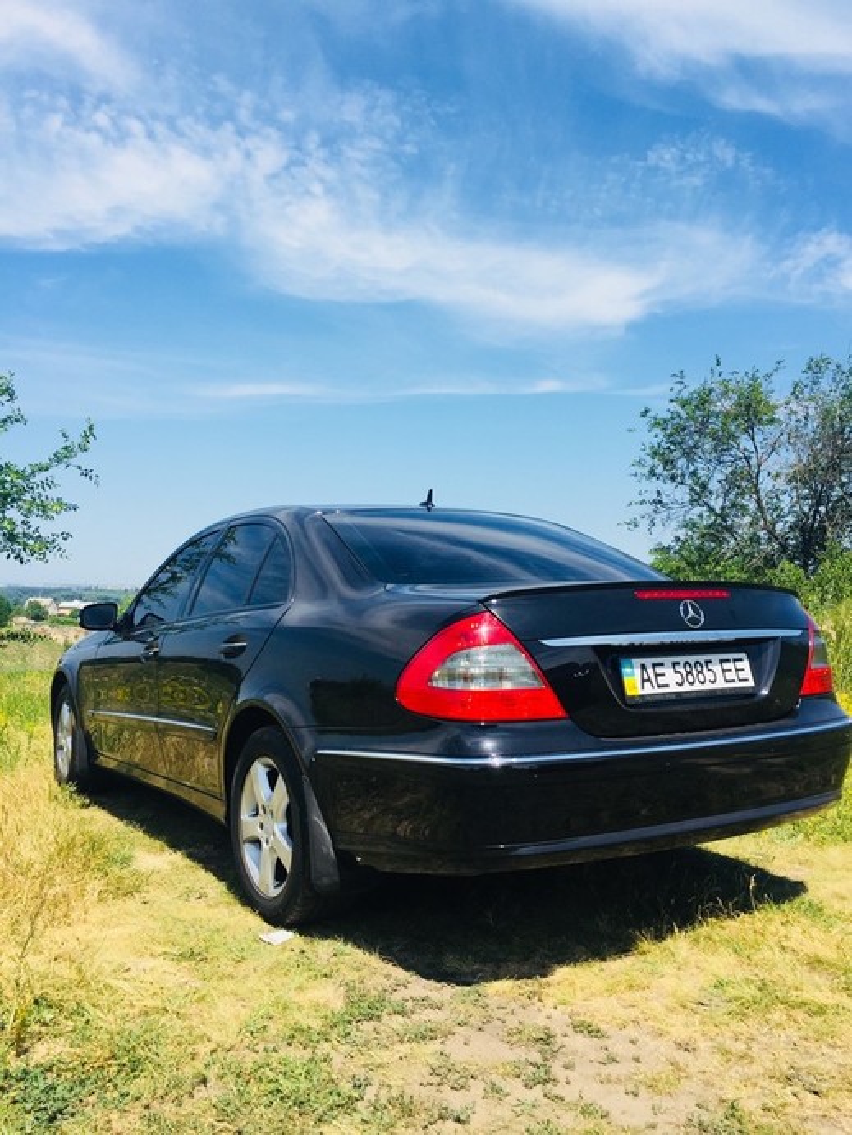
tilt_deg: +4.3
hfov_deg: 48.2
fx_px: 952
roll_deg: -0.1
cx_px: 426
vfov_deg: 61.7
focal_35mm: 29
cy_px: 568
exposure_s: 1/1799
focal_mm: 4.15
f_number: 2.2
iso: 32
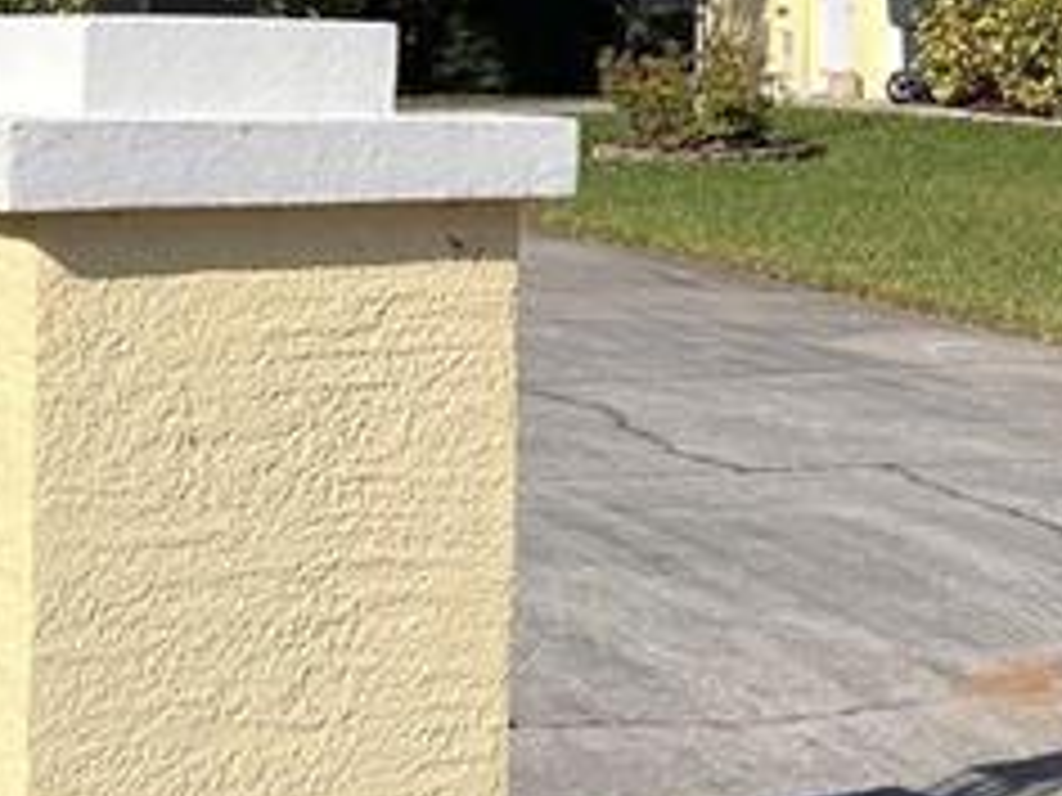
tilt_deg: -0.7
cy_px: 67
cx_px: 900
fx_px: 3467
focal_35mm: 113
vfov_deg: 13.0
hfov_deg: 17.2
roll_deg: +0.1
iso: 50
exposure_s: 1/5319
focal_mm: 5.7
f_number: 1.5
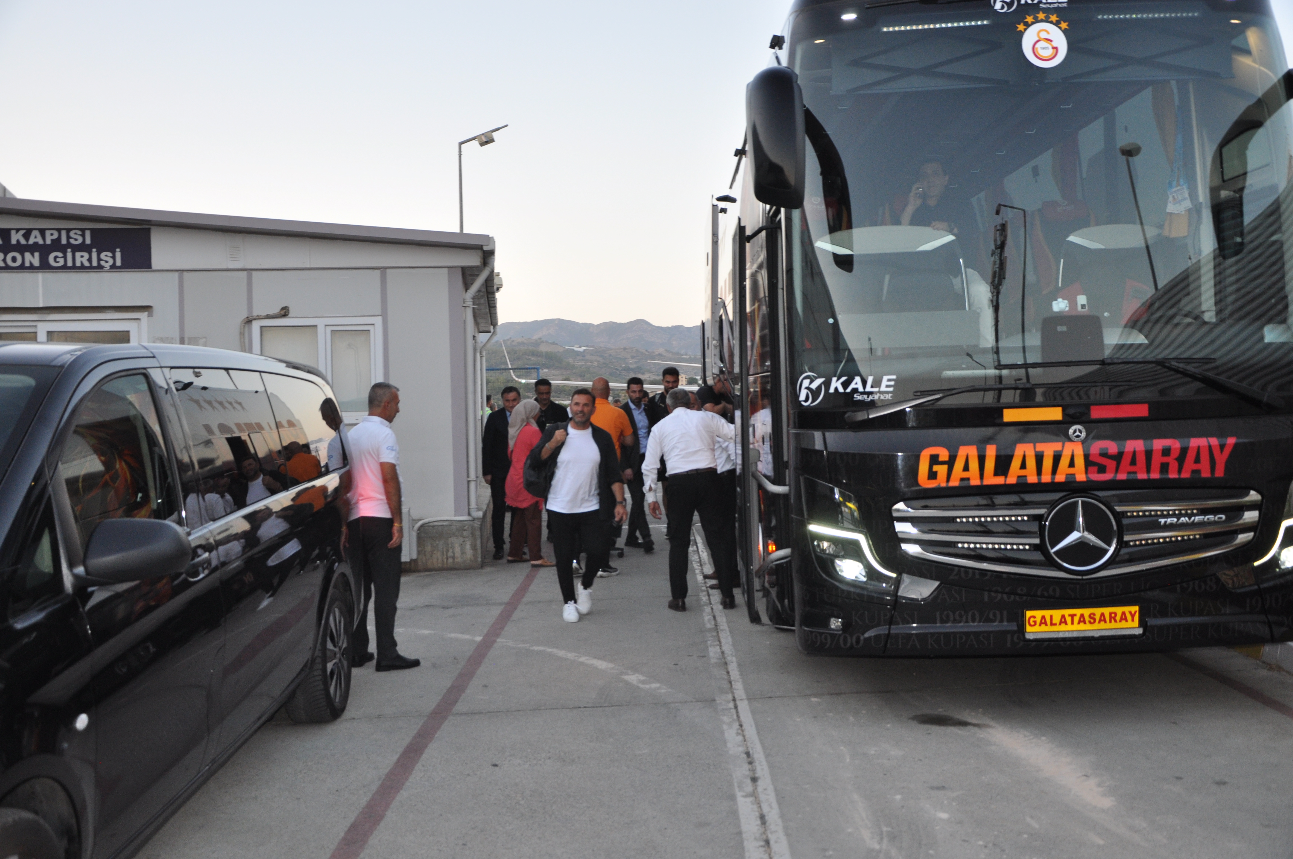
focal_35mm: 36
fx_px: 1291
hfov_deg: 53.2
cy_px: 430
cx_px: 646
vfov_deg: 36.8
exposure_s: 1/125
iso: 500
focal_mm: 24
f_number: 3.8
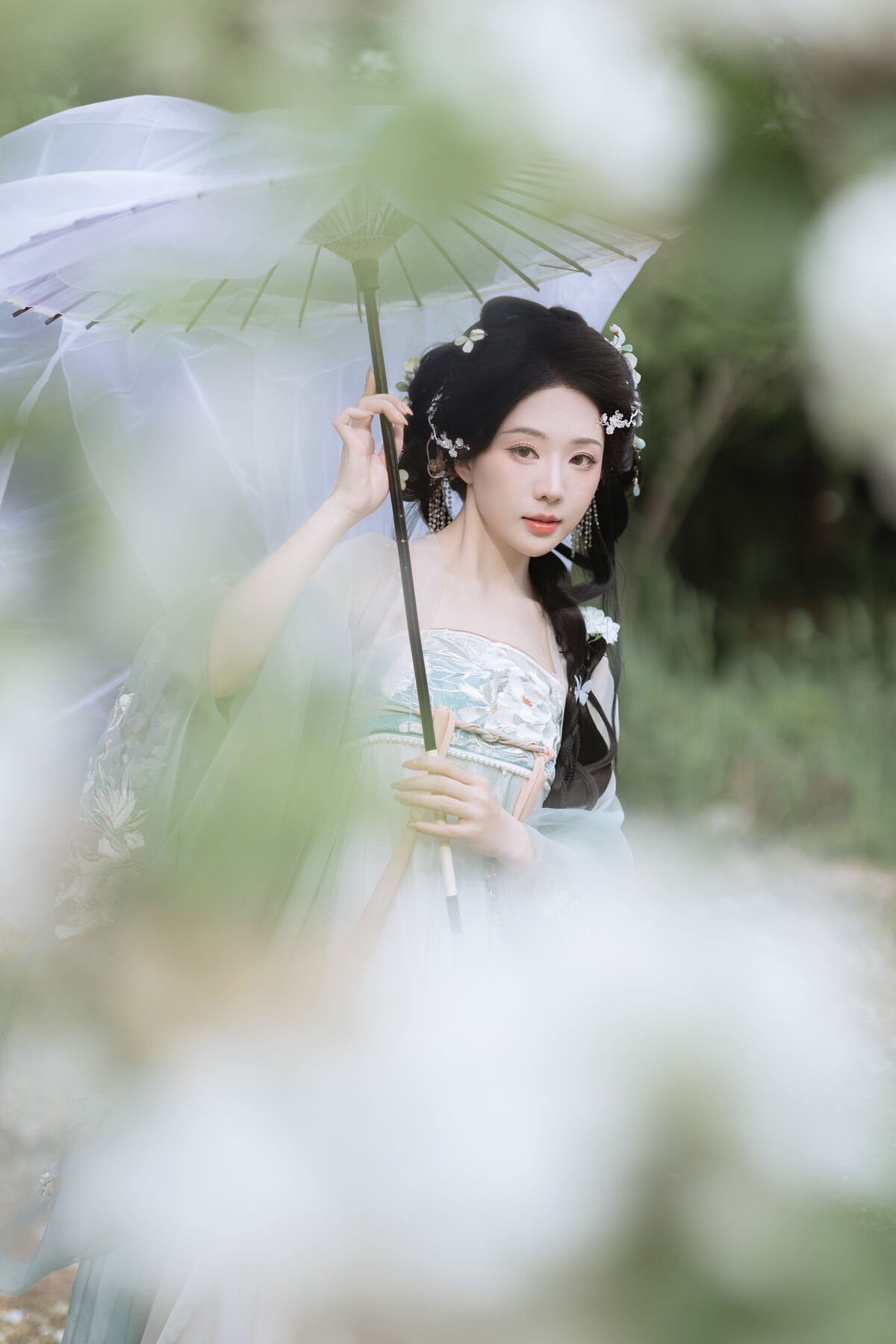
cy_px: 672
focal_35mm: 85
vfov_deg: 23.9
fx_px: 3173
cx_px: 448
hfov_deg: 16.1
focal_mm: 85
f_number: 2
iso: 160
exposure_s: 1/2500
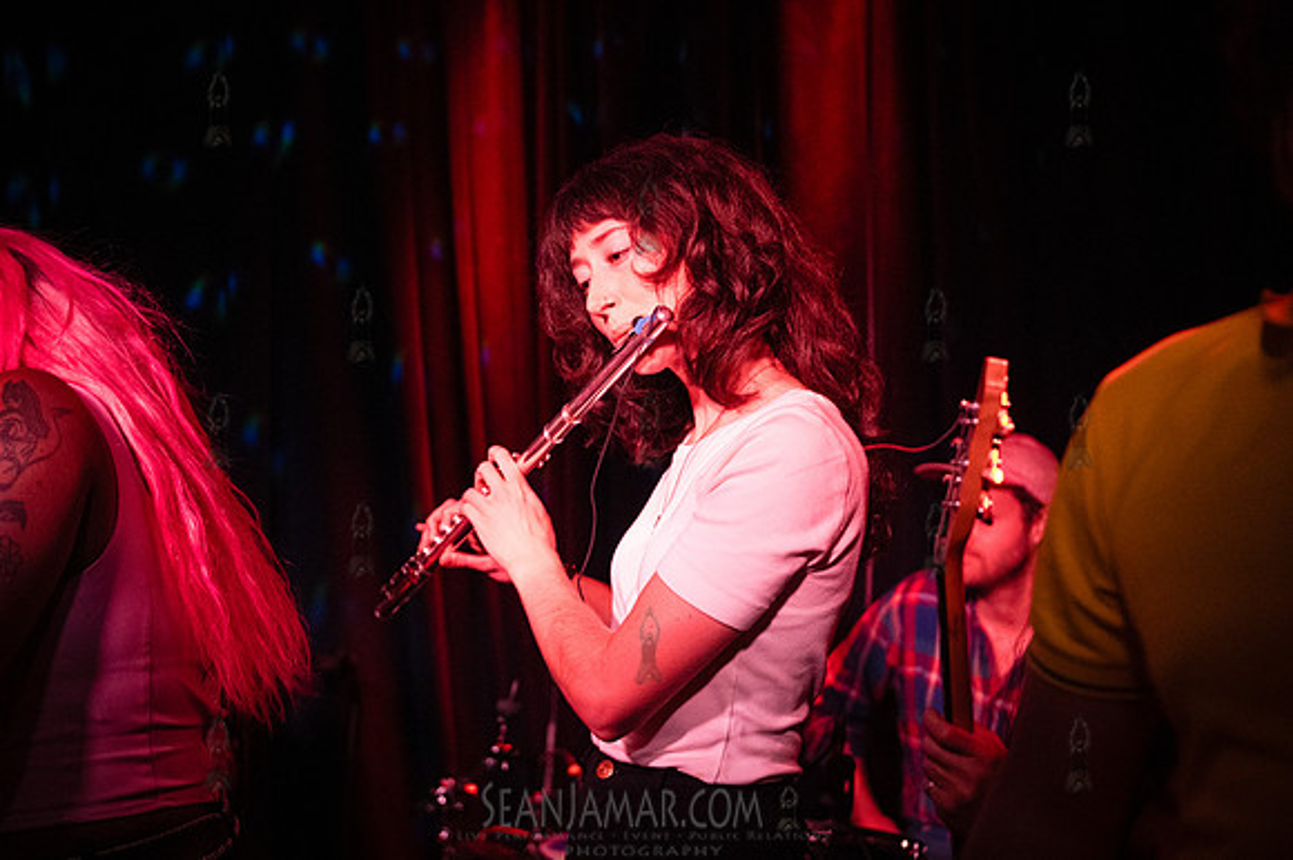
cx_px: 646
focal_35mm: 55
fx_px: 1974
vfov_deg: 24.6
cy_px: 430
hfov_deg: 36.3
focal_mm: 55
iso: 12800
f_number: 3.5
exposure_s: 1/320
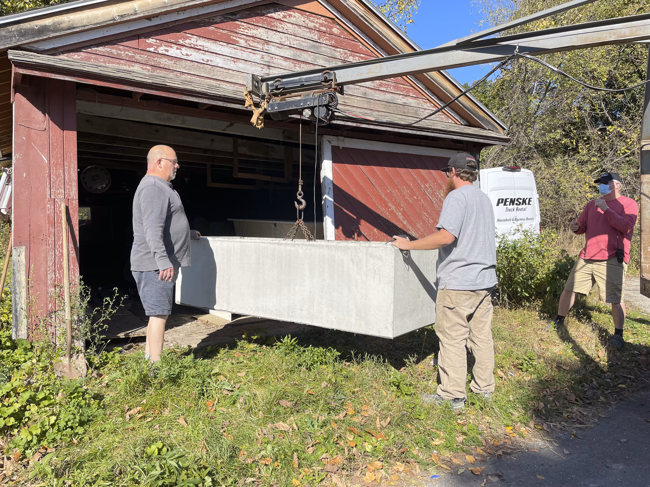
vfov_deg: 53.1
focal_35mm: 26
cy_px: 244
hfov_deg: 67.3
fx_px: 488
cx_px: 325
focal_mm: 4.2
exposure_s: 1/1600
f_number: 1.6
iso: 32
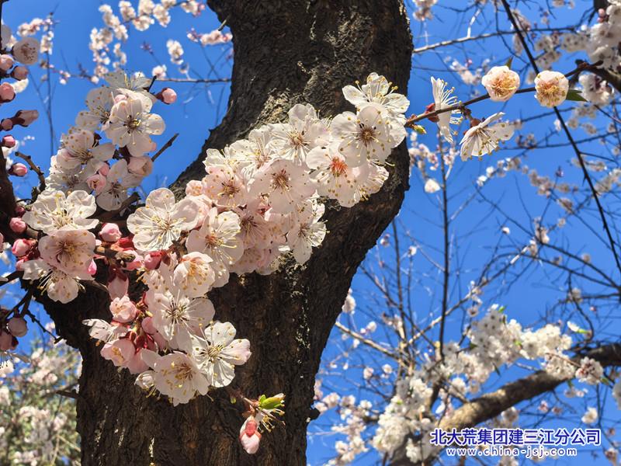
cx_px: 310
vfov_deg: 34.3
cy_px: 233
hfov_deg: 44.8
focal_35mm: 42
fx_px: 753
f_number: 4
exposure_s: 1/361
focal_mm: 6.98
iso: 50
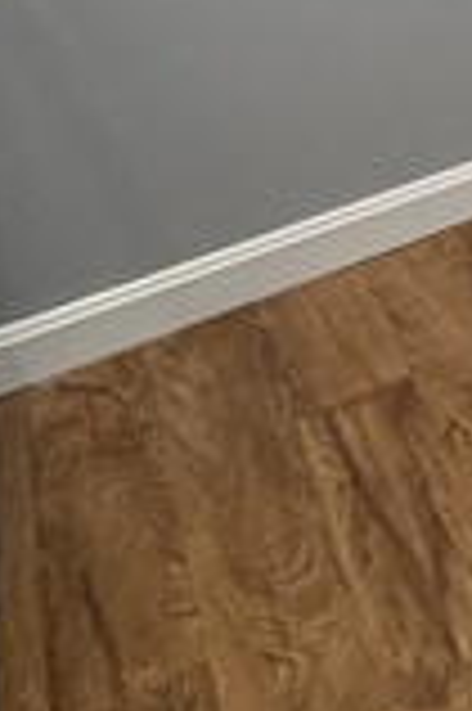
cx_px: 805
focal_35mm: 71
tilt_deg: -10.5
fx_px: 1399
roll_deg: +2.1
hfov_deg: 16.5
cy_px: -423
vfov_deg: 22.2
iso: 320
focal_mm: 2.22
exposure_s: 1/120
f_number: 2.2
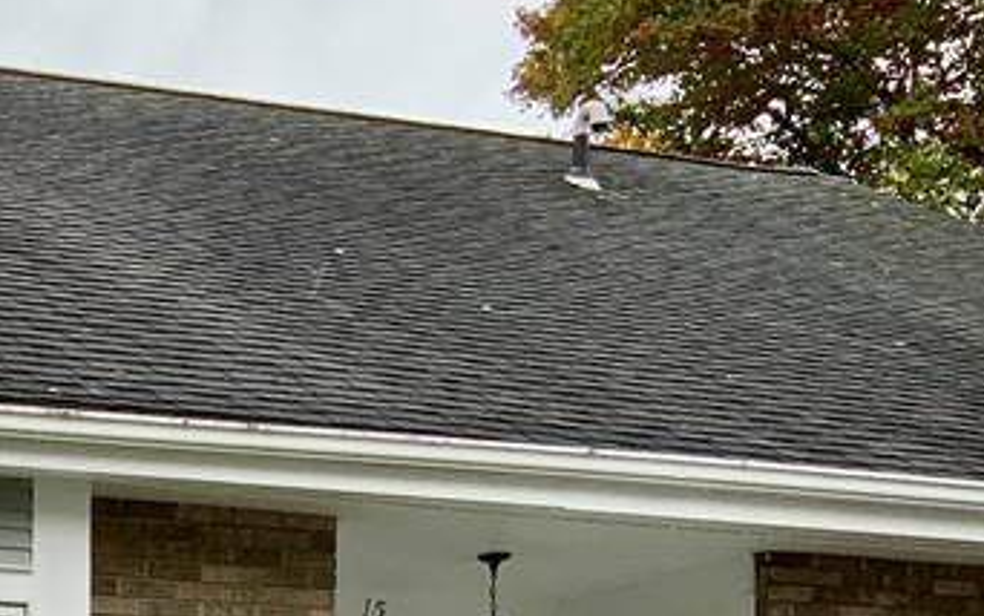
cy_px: 967
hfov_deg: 20.4
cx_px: -328
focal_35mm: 92
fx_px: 2468
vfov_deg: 13.3
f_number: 1.8
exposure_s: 1/397
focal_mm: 3
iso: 16
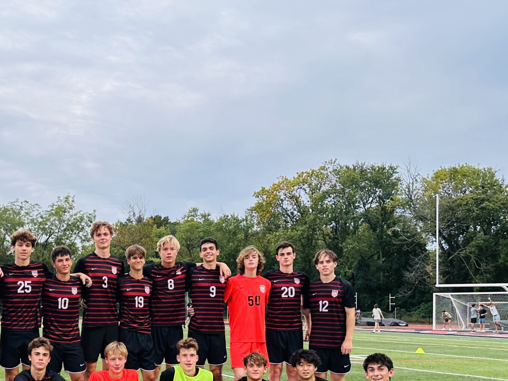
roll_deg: -0.9
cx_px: 93
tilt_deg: -0.8
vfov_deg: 31.3
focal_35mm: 45
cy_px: 307
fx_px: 660
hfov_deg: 40.2
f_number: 1.78
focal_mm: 6.86
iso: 80
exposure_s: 1/120
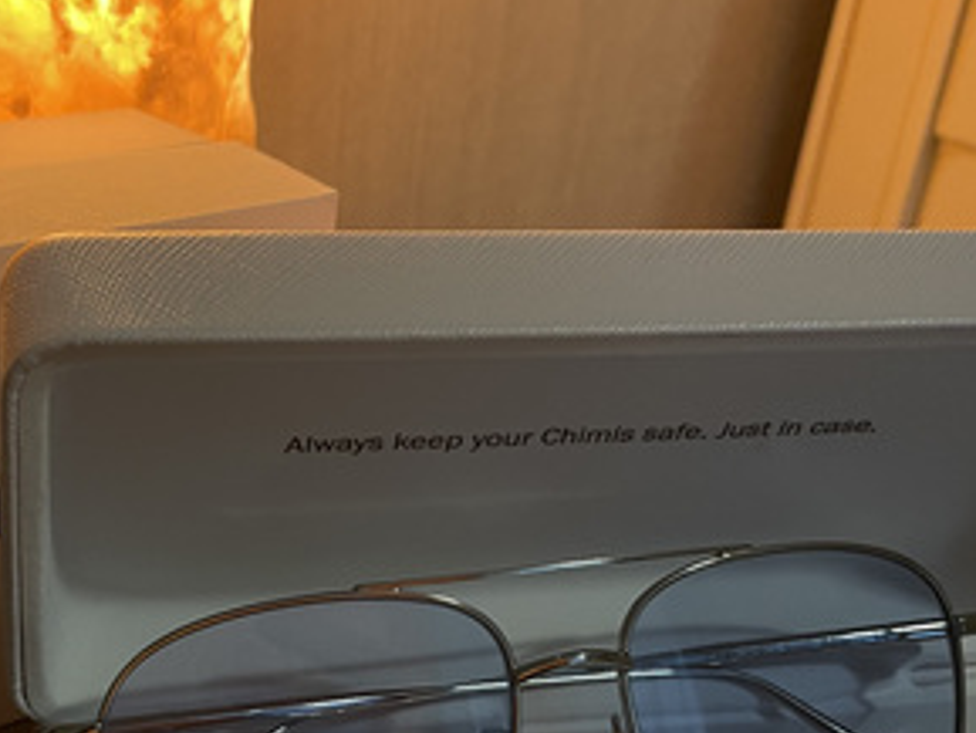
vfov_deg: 26.3
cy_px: 645
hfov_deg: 35.2
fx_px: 1523
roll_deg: -4.3
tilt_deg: -31.3
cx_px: 317
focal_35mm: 54
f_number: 1.6
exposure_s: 1/50
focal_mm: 4.2
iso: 125
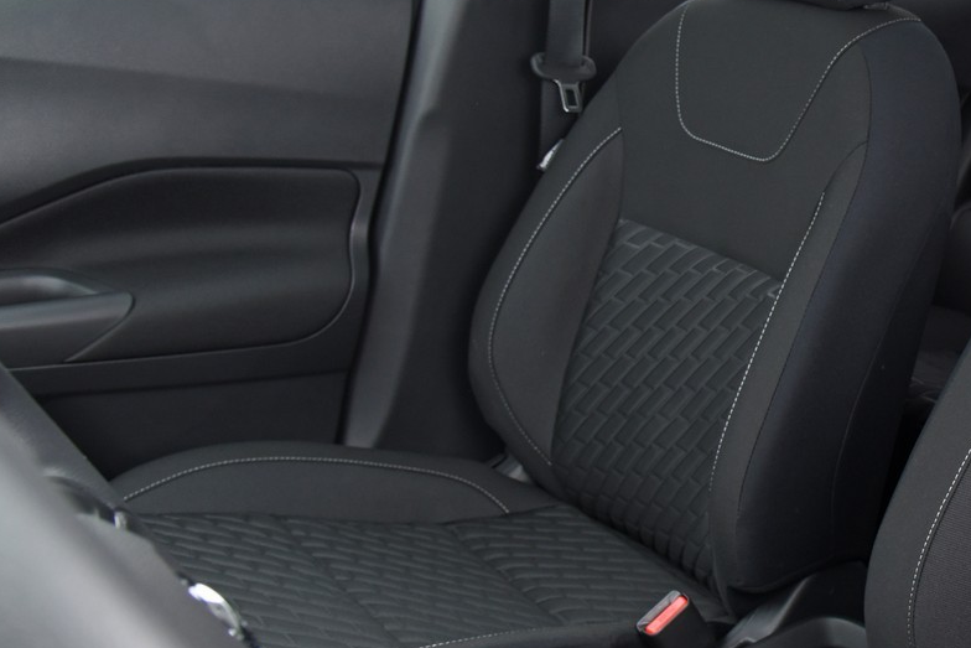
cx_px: 945
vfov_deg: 27.5
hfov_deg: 36.7
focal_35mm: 49
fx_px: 1322
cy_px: 326
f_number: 5.6
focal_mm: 24
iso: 800
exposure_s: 1/25
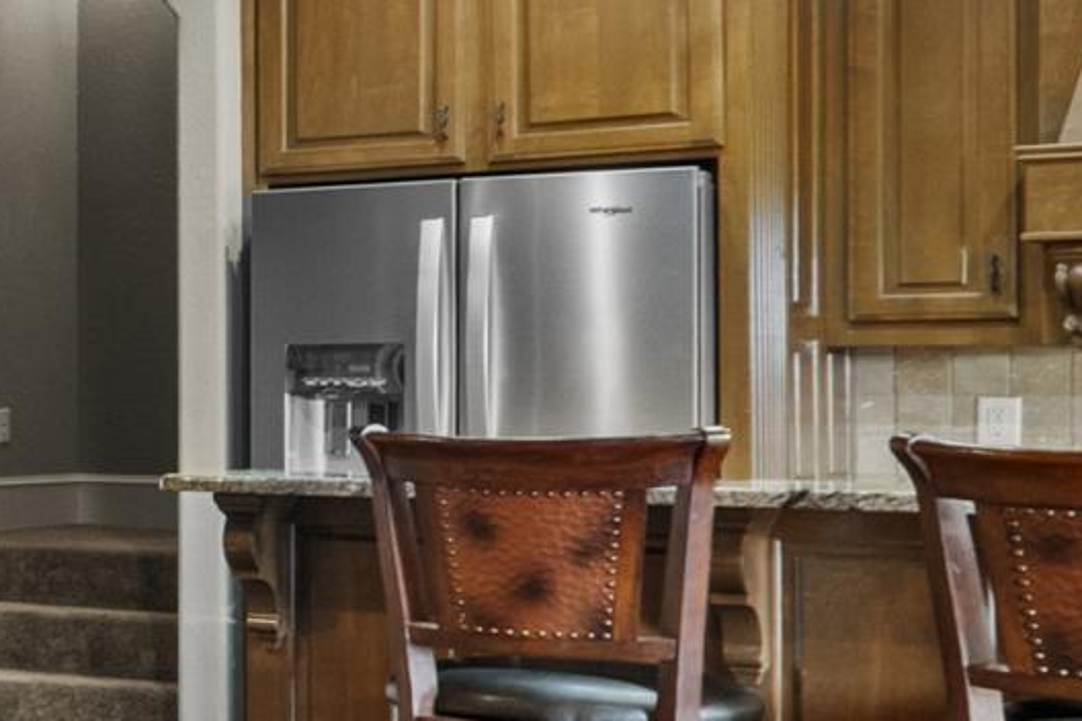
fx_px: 2134
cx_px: -1350
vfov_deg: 19.1
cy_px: 495
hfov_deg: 16.4
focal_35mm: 71
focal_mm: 10
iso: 400
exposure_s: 1/8
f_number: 8
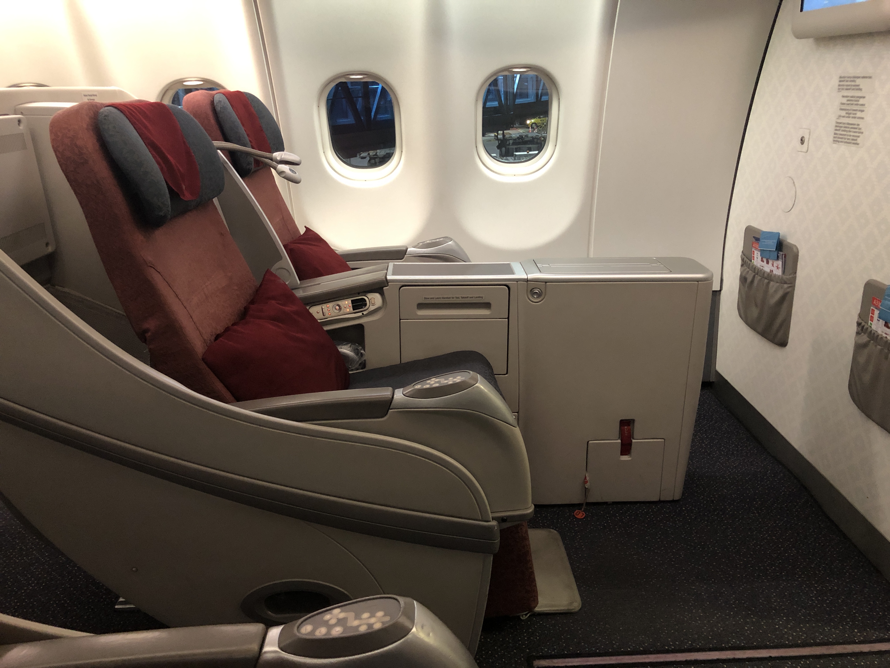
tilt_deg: -19.8
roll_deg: +2.6
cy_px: 334
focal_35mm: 28
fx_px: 720
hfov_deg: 63.4
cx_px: 445
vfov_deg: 49.7
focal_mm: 3.99
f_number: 1.8
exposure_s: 1/6
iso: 100
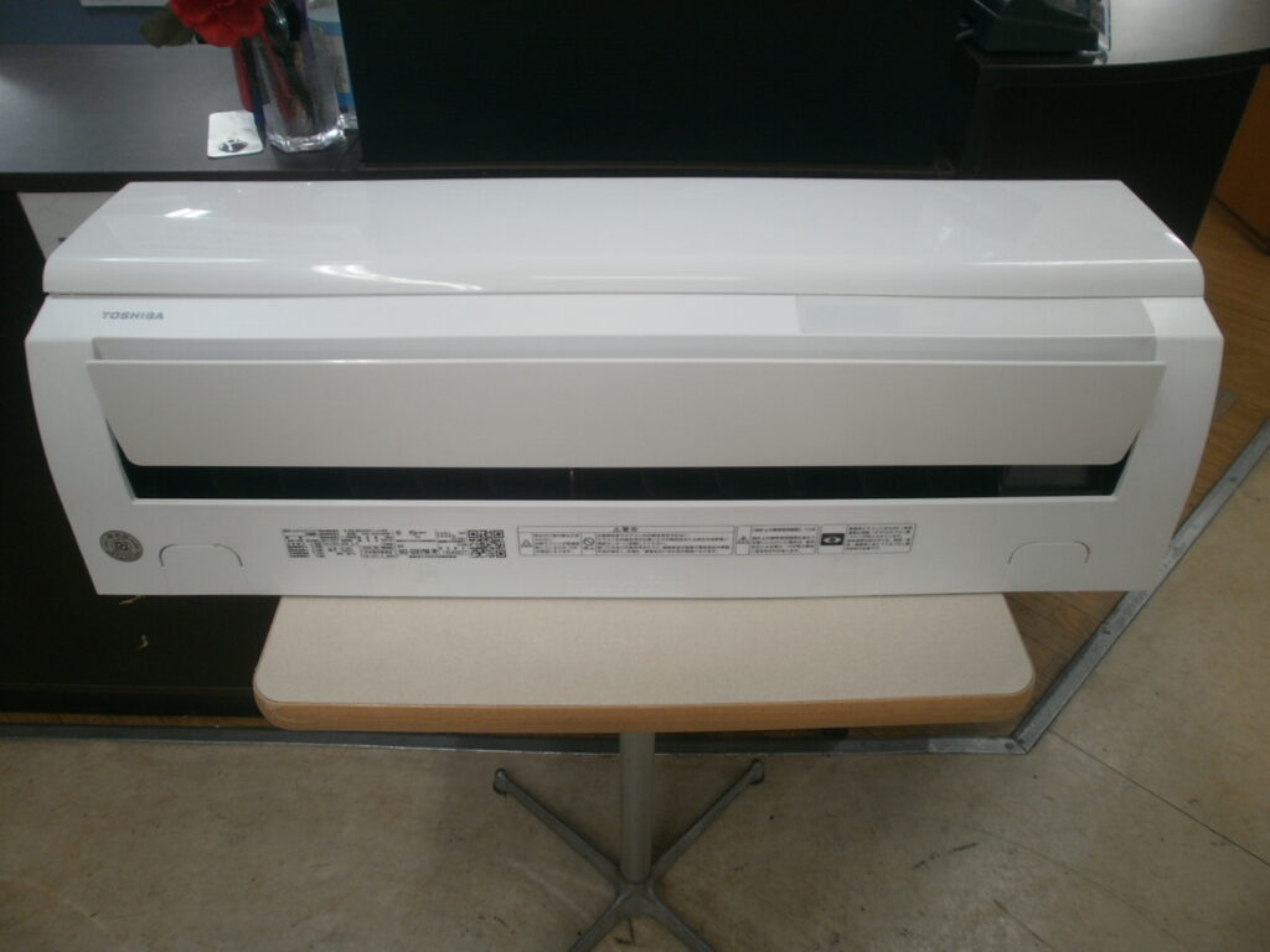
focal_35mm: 26
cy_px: 476
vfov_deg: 53.1
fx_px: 954
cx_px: 635
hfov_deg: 67.3
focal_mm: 4.65
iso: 100
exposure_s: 1/40
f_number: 2.6
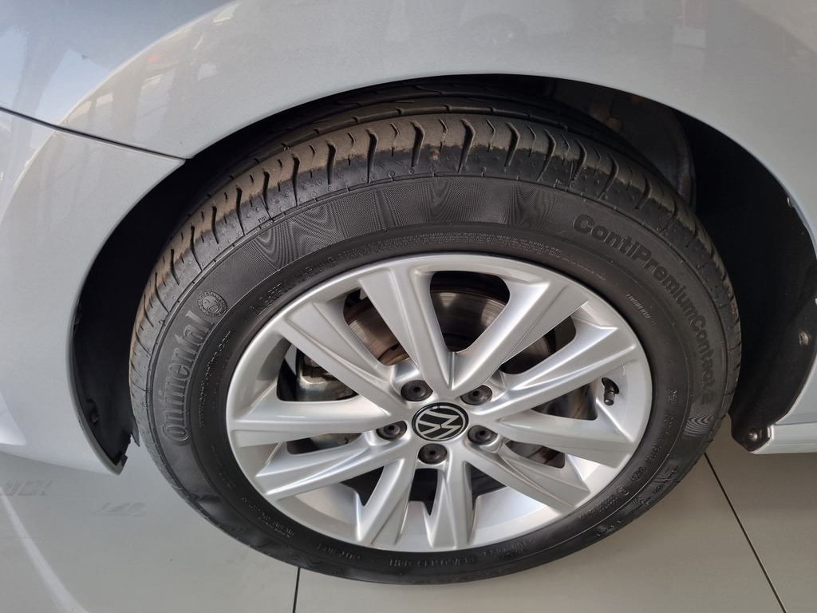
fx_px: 614
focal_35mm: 26
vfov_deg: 53.1
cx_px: 408
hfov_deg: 67.3
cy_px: 306
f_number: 1.8
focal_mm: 5.4
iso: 80
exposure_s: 1/100
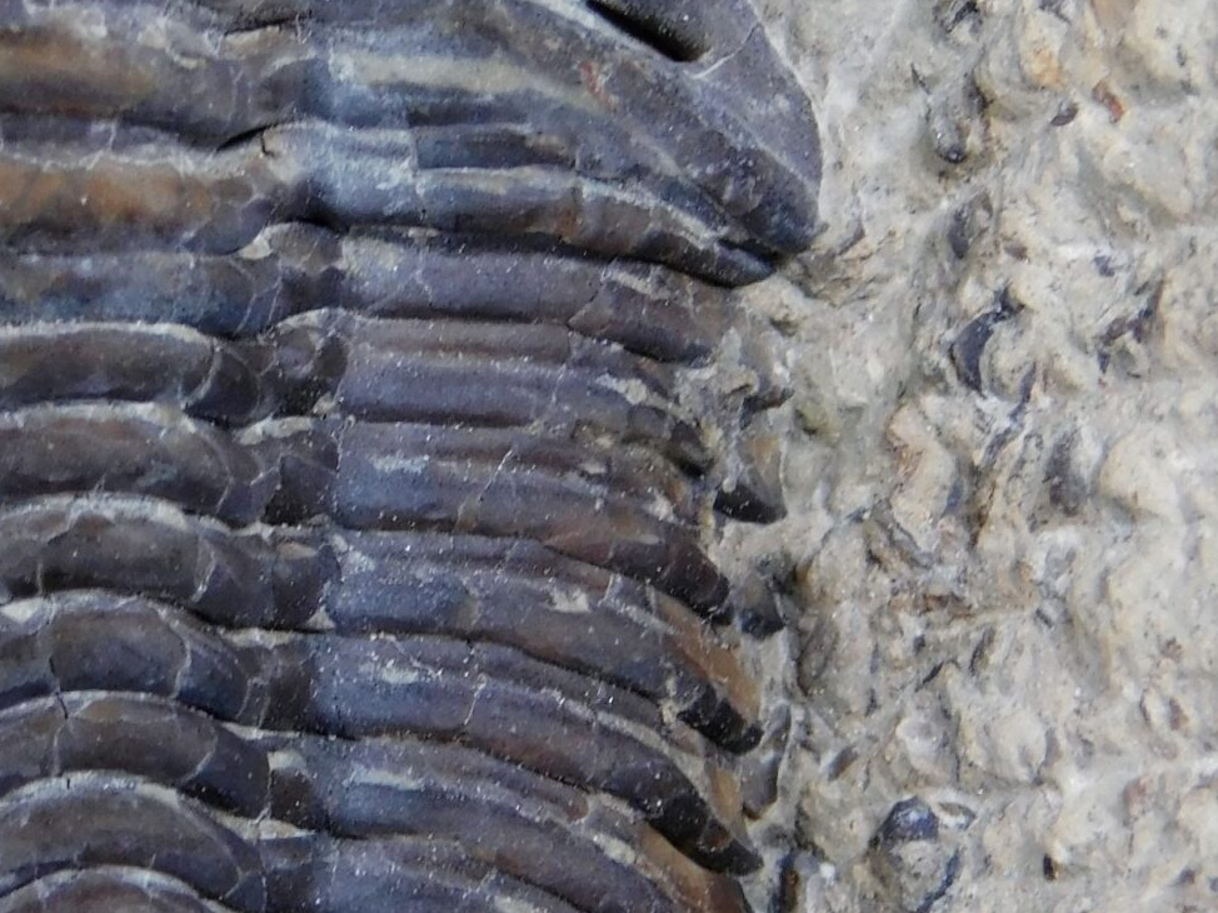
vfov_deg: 3.8
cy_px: 595
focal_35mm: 389
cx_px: 65
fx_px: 13684
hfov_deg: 5.1
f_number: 5.1
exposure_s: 1/100
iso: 125
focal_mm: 26.3
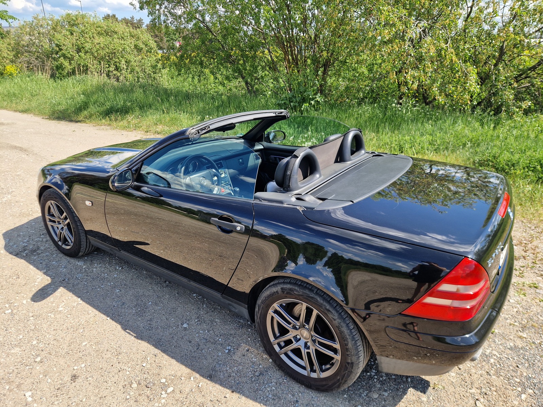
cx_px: 272
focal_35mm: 23
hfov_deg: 73.9
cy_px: 204
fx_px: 361
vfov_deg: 58.9
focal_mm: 5.4
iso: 50
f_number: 1.8
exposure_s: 1/702
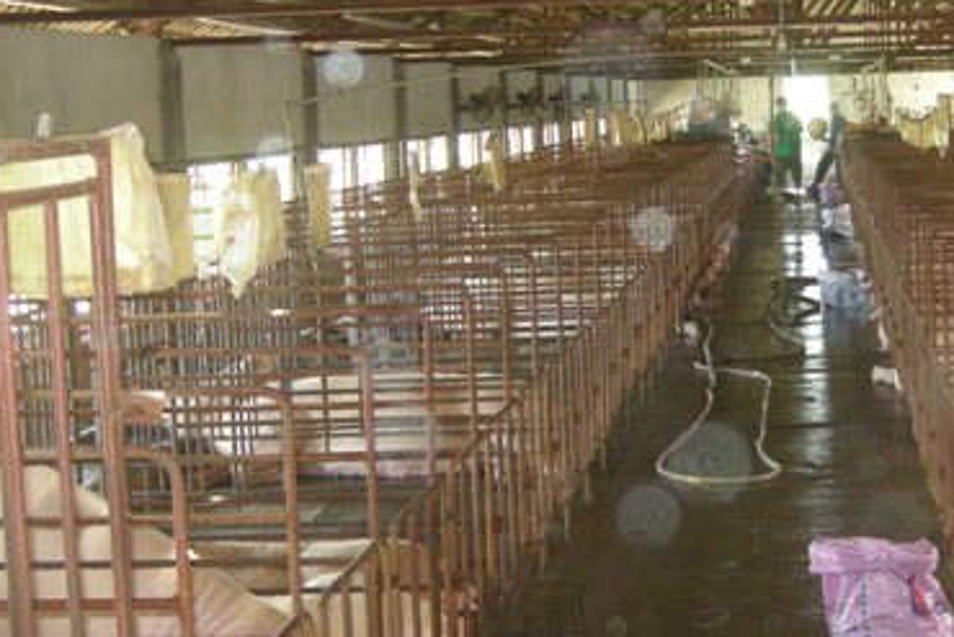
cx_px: 750
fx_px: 2147
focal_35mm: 81
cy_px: 276
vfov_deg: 16.9
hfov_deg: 24.7
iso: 267
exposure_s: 1/30
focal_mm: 7.5
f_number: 2.7
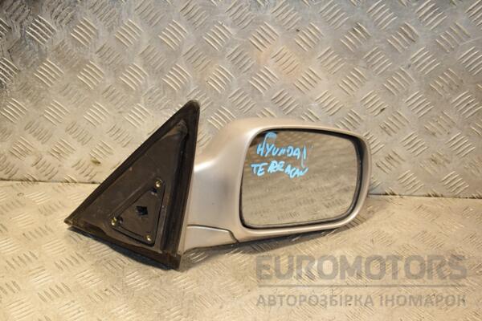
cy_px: 160
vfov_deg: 23.8
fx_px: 763
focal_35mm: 57
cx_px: 241
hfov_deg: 35.1
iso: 800
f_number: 5
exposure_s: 1/200
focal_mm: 38
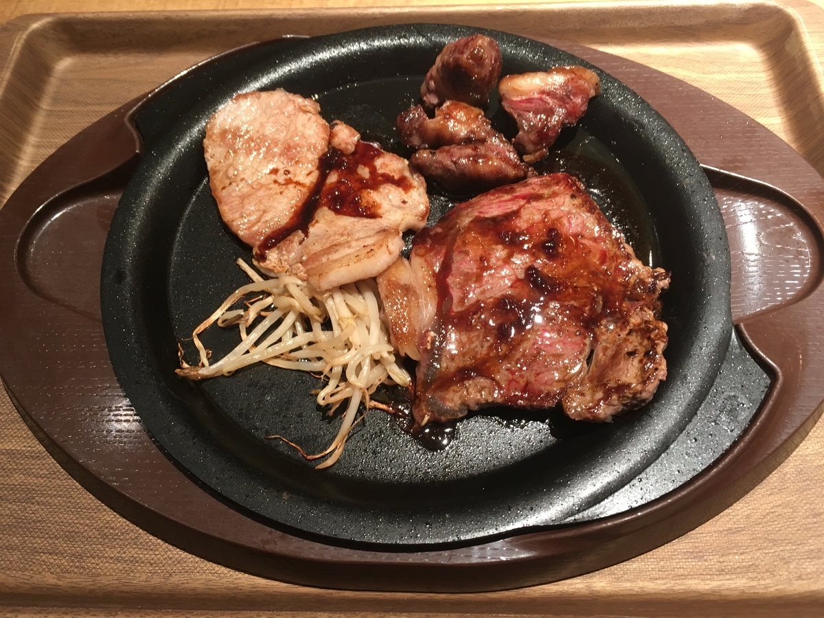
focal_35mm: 29
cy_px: 309
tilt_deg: -58.0
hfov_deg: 61.7
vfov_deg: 48.2
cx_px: 412
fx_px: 690
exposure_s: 1/30
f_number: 2.2
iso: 80
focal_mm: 4.15
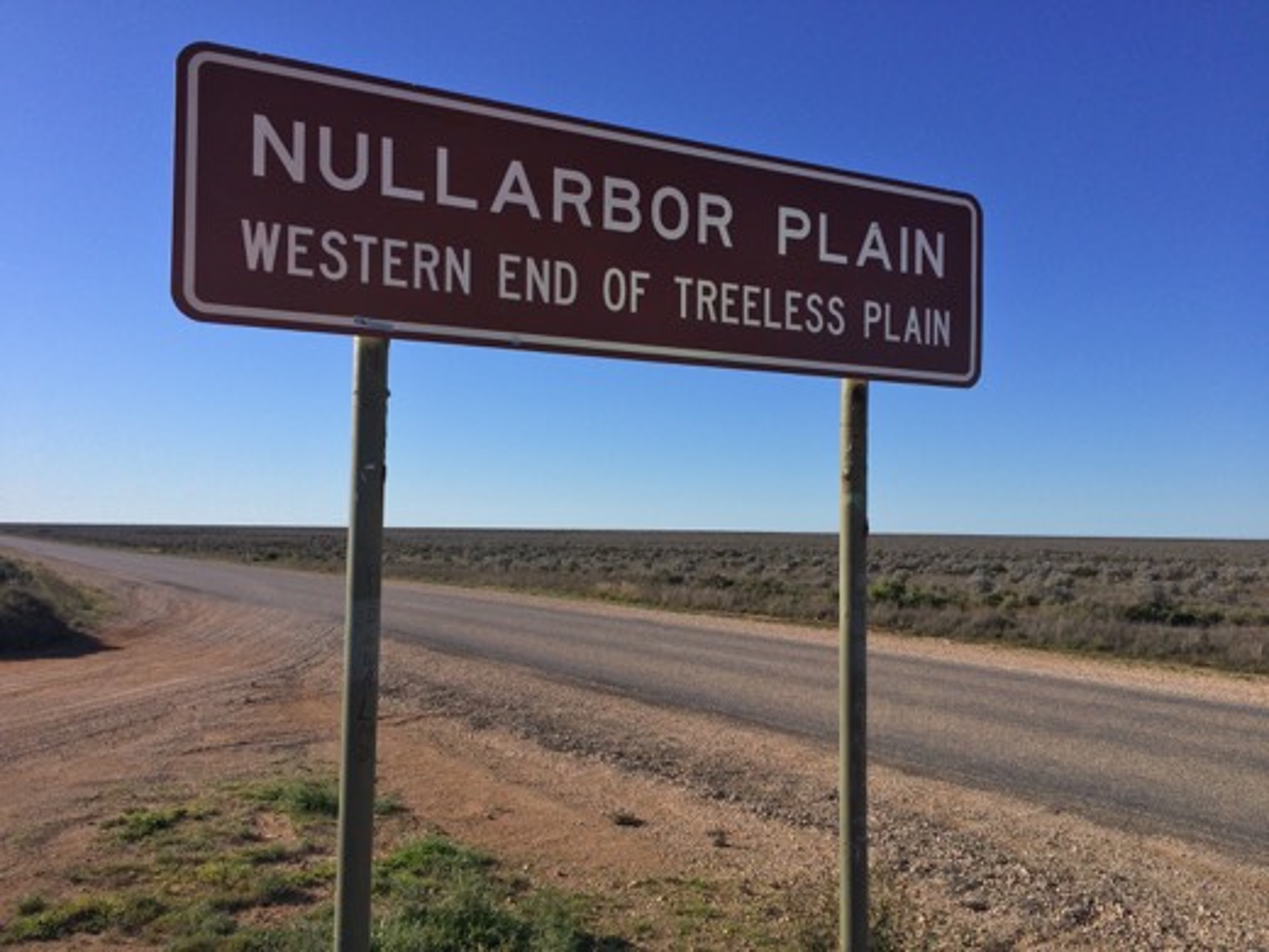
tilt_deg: +2.9
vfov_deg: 48.2
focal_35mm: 29
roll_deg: +0.8
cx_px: 634
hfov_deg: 61.7
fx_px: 1063
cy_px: 476
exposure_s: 1/2933
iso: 32
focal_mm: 4.15
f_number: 2.2
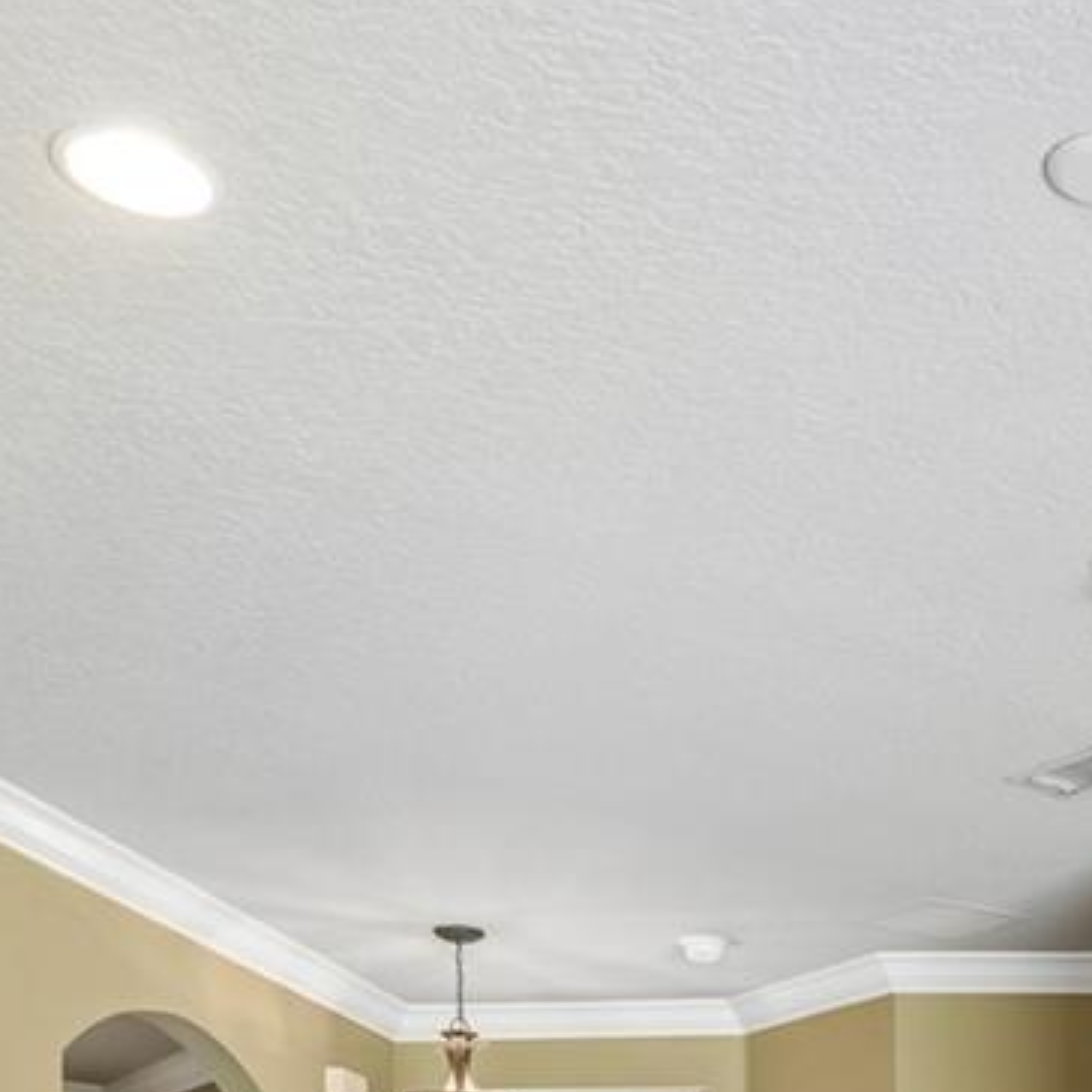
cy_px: 1488
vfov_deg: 25.5
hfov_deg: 27.7
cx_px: 1224
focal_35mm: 56
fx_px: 1999
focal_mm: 10
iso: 100
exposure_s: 1/5
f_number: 7.1
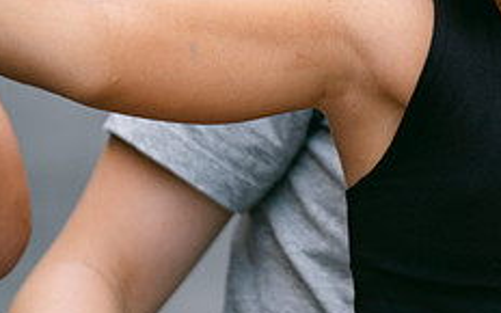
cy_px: 36
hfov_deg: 3.9
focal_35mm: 540
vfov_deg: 2.4
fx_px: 7373
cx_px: 436
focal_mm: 140
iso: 160
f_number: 2.8
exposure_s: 1/180
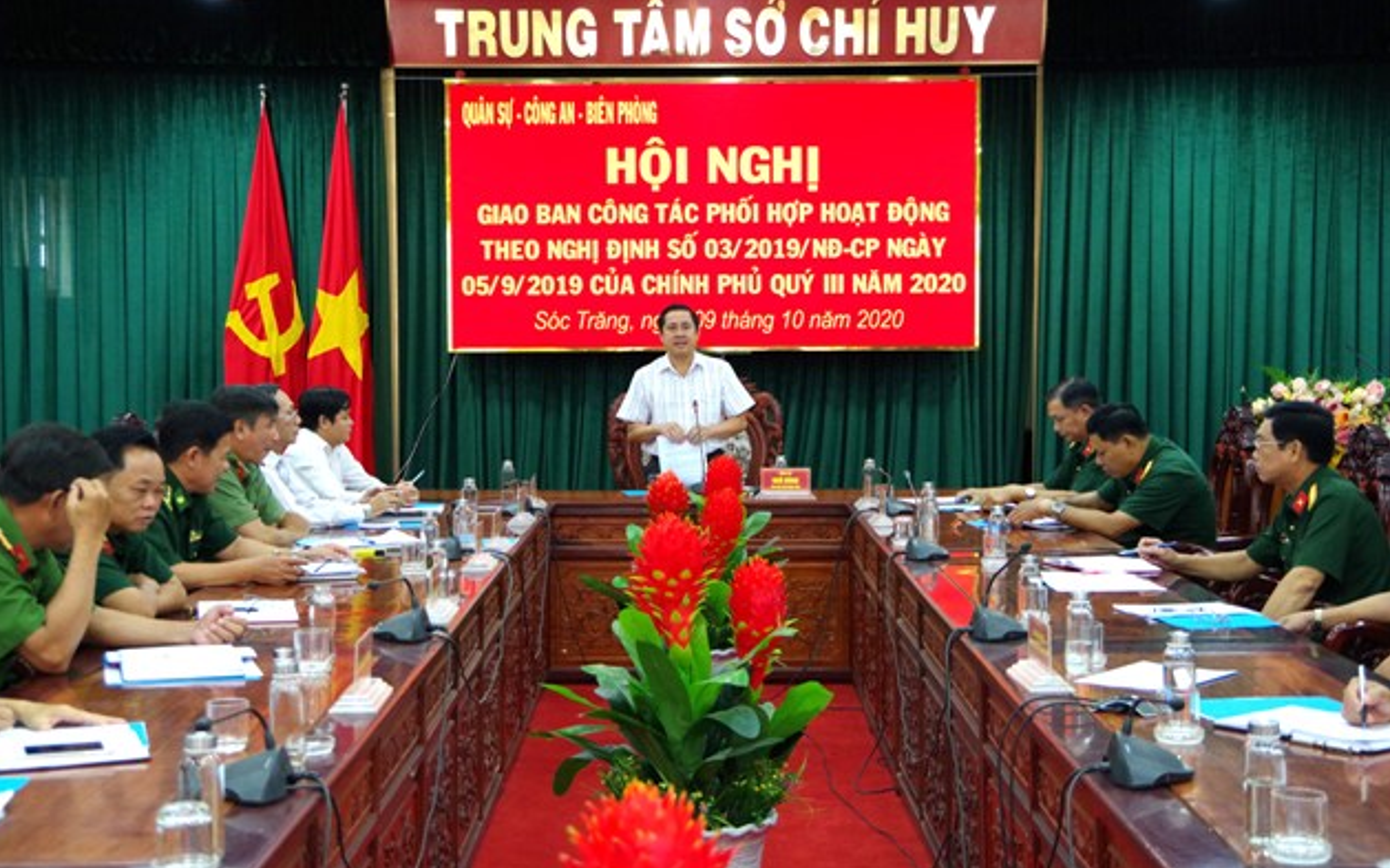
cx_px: 685
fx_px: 2121
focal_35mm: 56
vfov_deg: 23.1
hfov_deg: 36.3
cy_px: 432
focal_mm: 36
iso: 3200
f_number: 4.5
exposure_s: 1/80
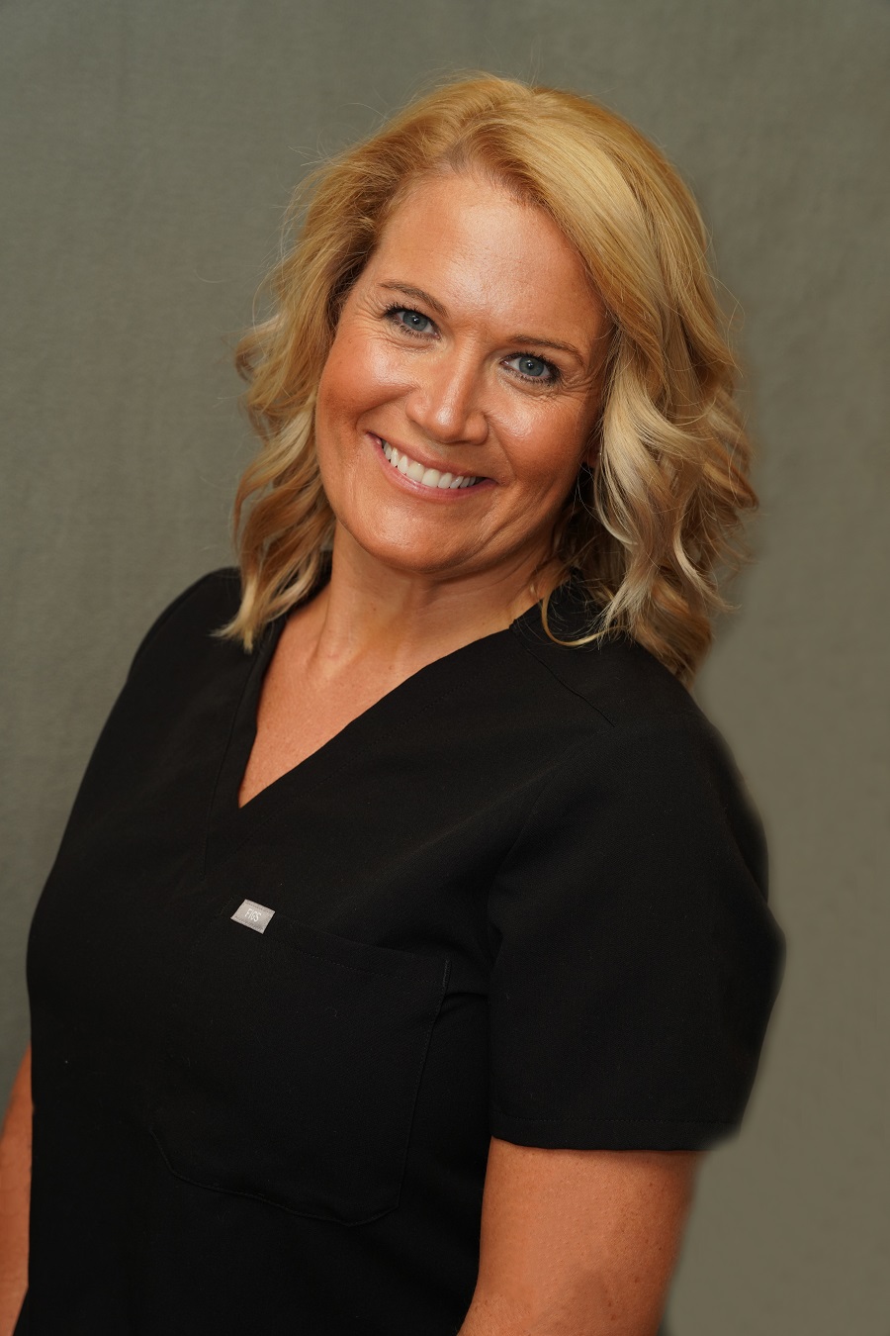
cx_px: 445
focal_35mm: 66
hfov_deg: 20.7
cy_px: 668
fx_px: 2440
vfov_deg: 30.6
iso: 400
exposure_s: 1/200
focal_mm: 65.8
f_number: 5.6
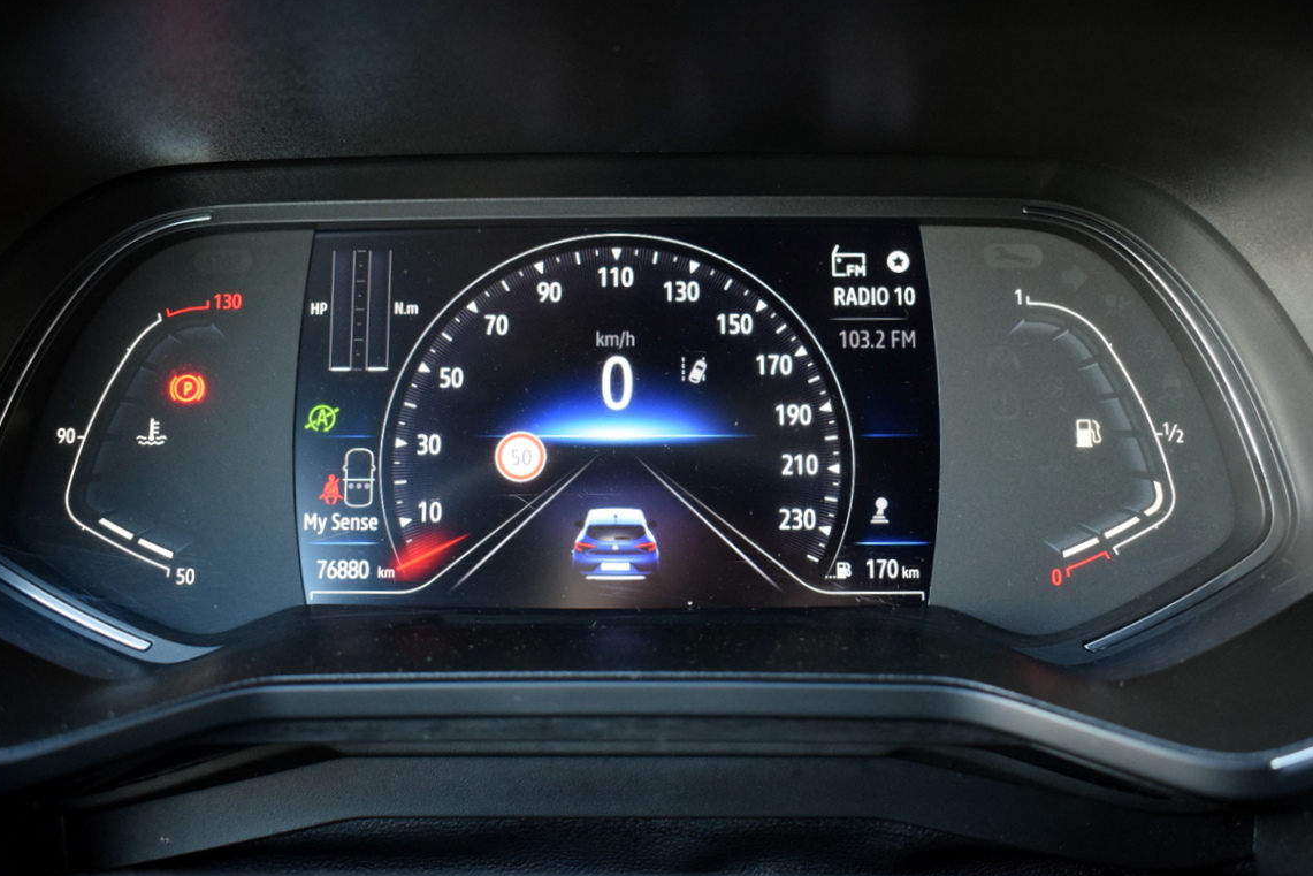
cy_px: 427
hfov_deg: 47.4
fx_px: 1495
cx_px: 625
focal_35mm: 41
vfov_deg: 32.6
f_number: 4
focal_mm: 26
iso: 2200
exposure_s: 1/60
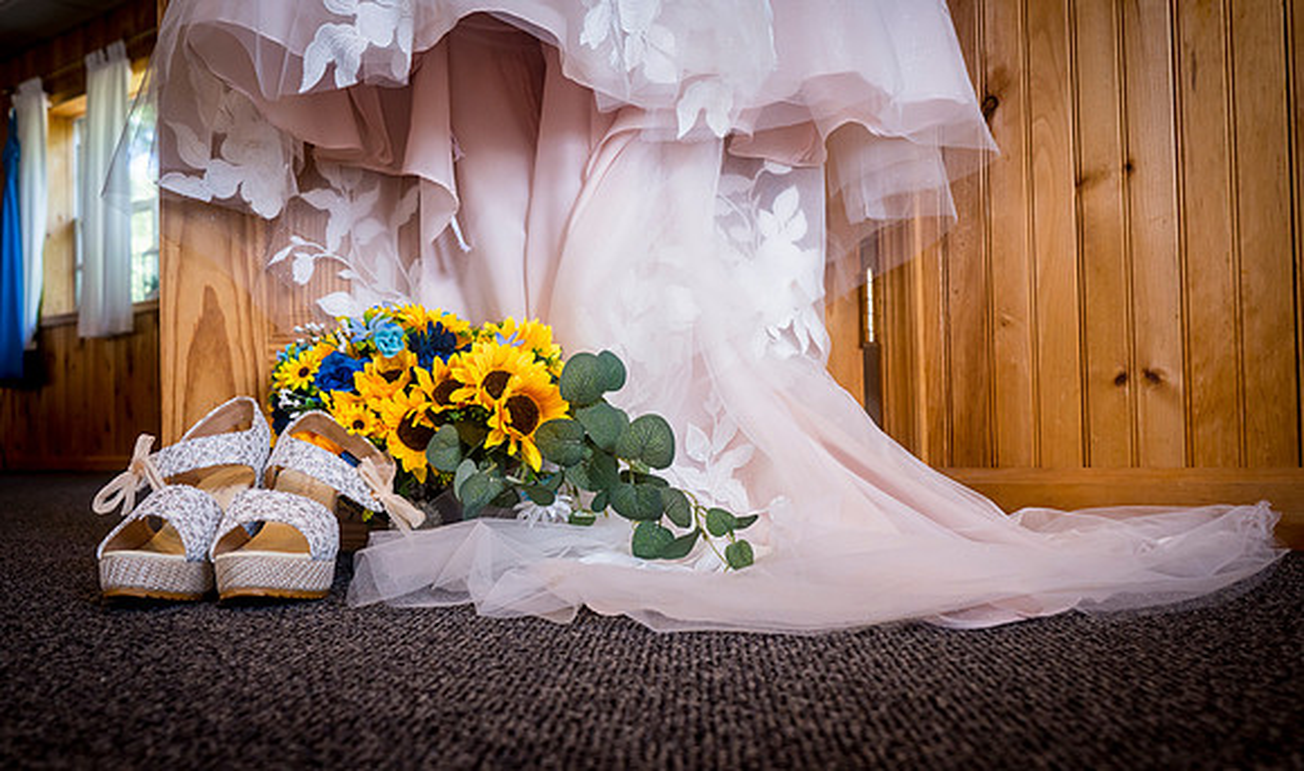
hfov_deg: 60.2
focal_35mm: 32
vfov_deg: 37.9
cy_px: 405
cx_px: 625
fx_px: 1123
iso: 800
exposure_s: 1/100
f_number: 5.6
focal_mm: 28
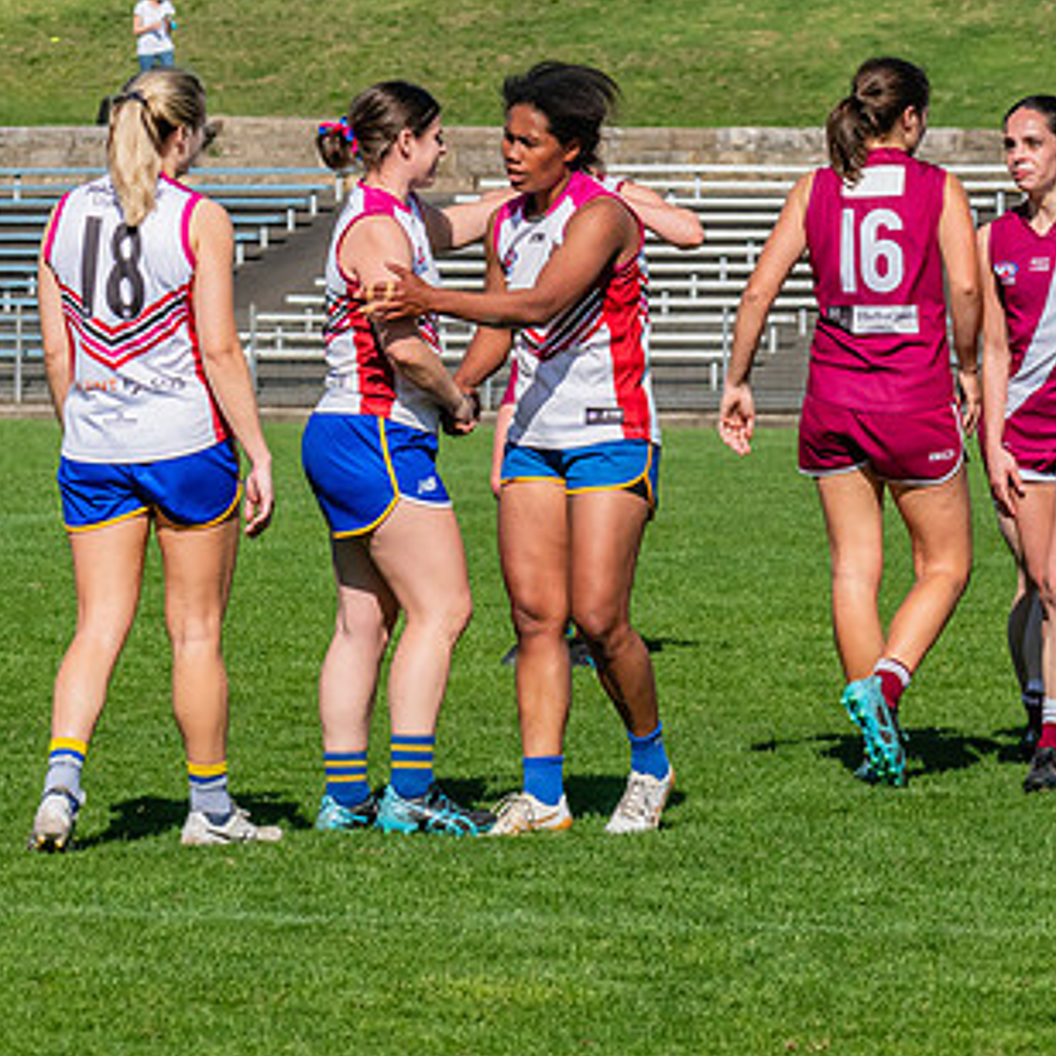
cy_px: 341
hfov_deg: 4.9
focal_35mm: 354
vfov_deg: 4.9
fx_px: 12218
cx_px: 860
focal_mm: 170
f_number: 13
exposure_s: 1/1250
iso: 800
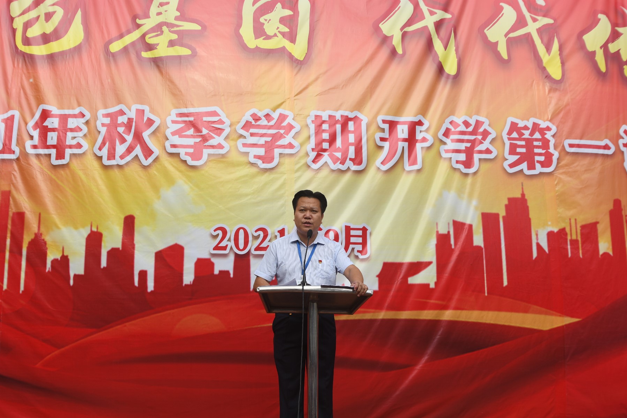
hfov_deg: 50.7
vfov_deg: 35.0
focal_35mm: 38
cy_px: 215
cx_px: 320
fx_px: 662
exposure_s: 1/1000
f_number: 2.8
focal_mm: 24
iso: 100
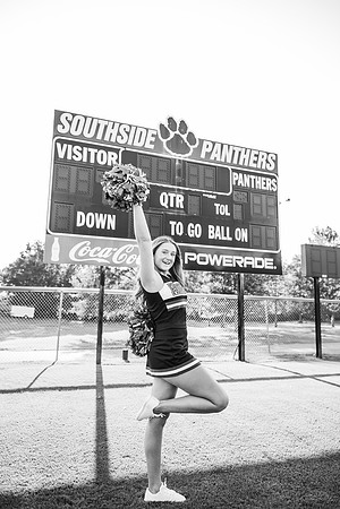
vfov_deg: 73.7
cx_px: 170
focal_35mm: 24
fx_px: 340
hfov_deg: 53.1
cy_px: 254
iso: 200
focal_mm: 24
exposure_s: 1/500
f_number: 2.8
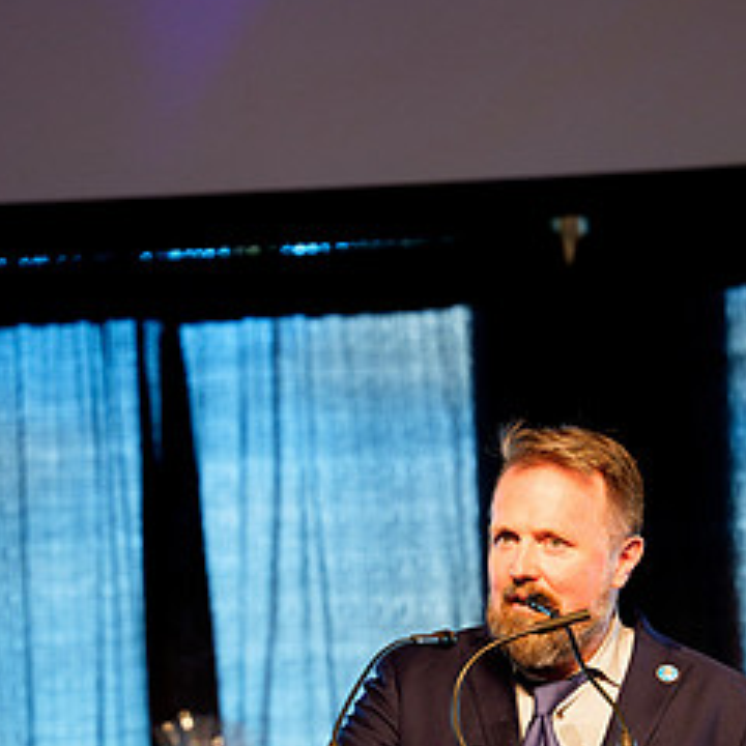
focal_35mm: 239
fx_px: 5827
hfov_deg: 7.3
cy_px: 600
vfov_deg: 7.3
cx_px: 423
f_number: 2.5
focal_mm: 150
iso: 3200
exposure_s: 1/160
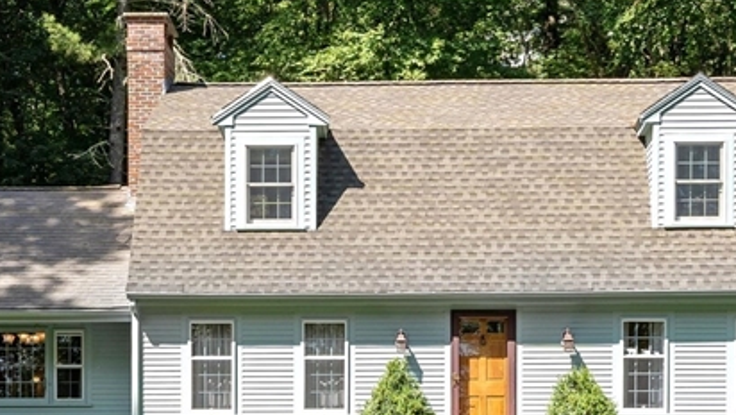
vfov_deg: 14.1
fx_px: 1679
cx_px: 352
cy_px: 273
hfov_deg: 24.7
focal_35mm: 86
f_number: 8
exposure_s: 1/125
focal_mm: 22
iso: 160
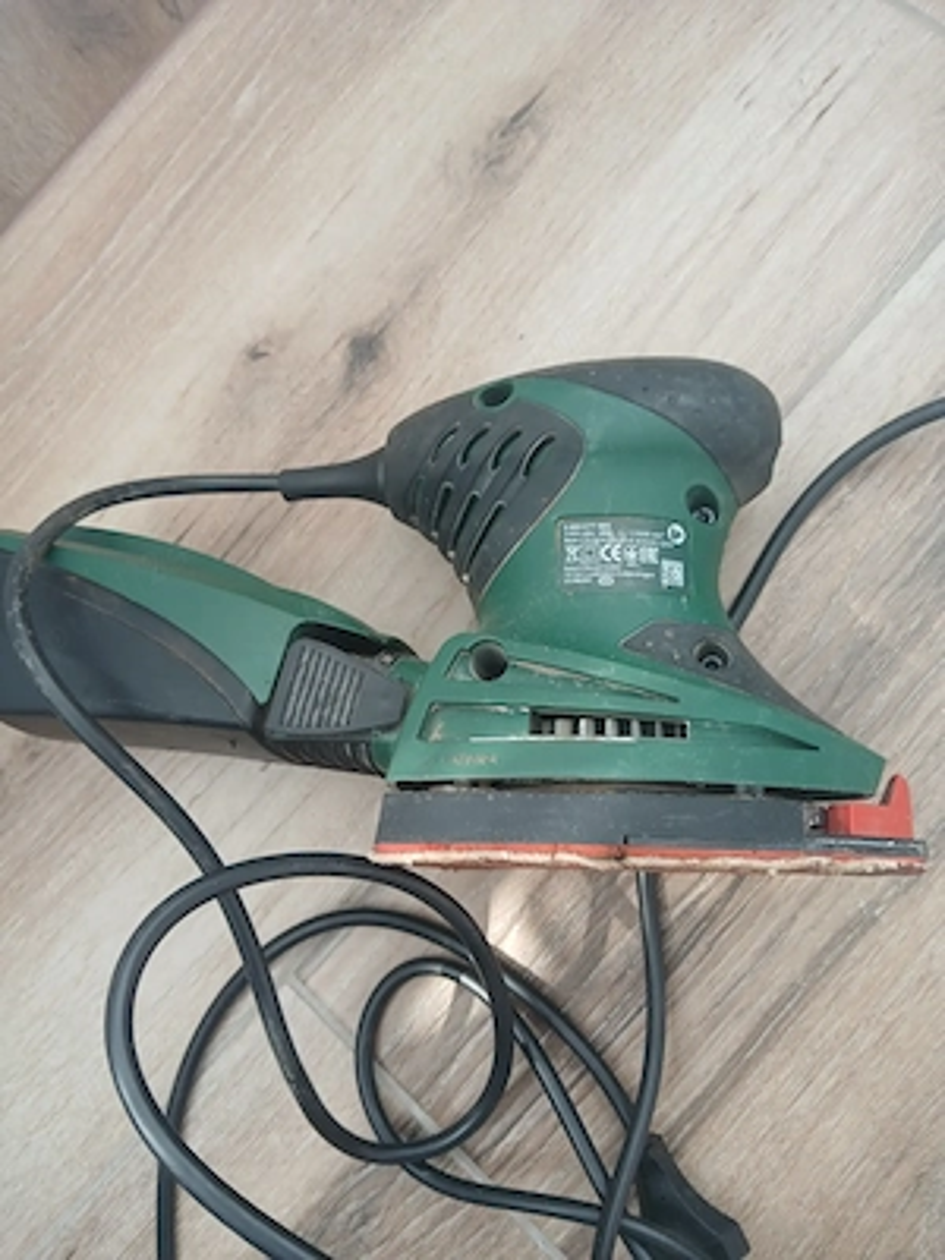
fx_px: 946
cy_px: 630
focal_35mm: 26
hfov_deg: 53.1
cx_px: 472
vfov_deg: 67.3
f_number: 1.8
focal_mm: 3.98
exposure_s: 1/50
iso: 50
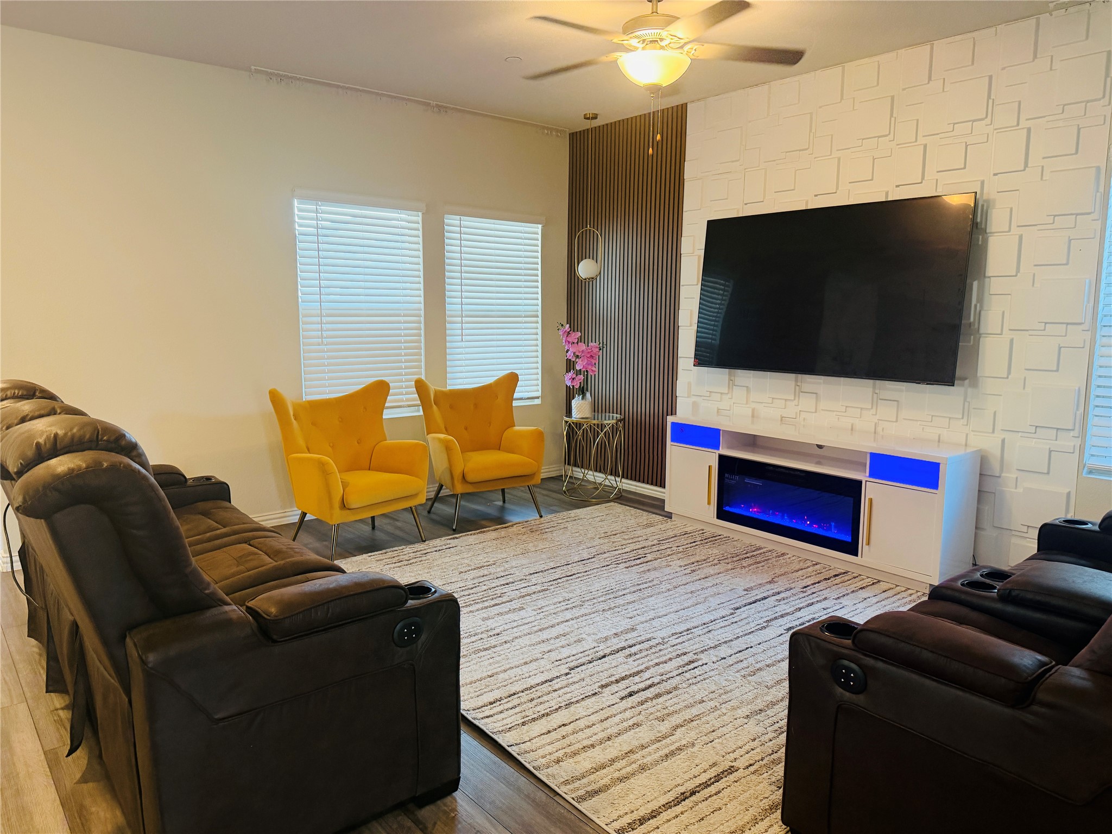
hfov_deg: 71.6
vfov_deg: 56.8
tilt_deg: -6.3
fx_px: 771
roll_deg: +0.5
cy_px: 417
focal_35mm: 24
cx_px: 556
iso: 250
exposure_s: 1/60
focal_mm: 6.76
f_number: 1.78
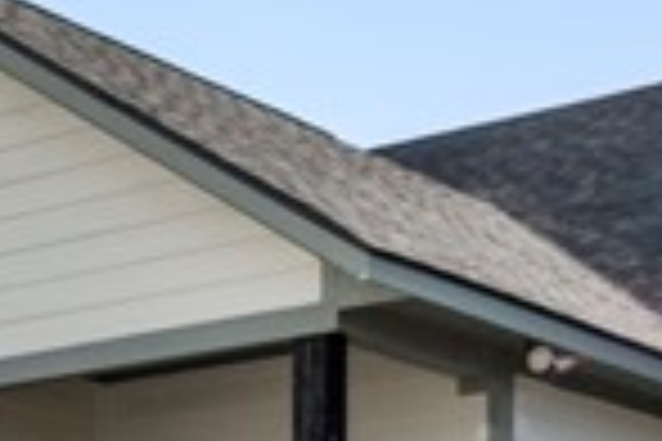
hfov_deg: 16.0
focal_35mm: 126
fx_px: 2317
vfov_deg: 10.1
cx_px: 14
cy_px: 864
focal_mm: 17
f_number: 9
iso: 800
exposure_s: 1/125
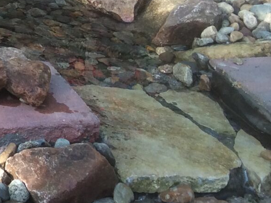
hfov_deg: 12.6
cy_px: -148
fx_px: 1033
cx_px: -318
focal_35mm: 132
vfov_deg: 10.6
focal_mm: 4.12
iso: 40
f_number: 2.2
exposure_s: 1/120
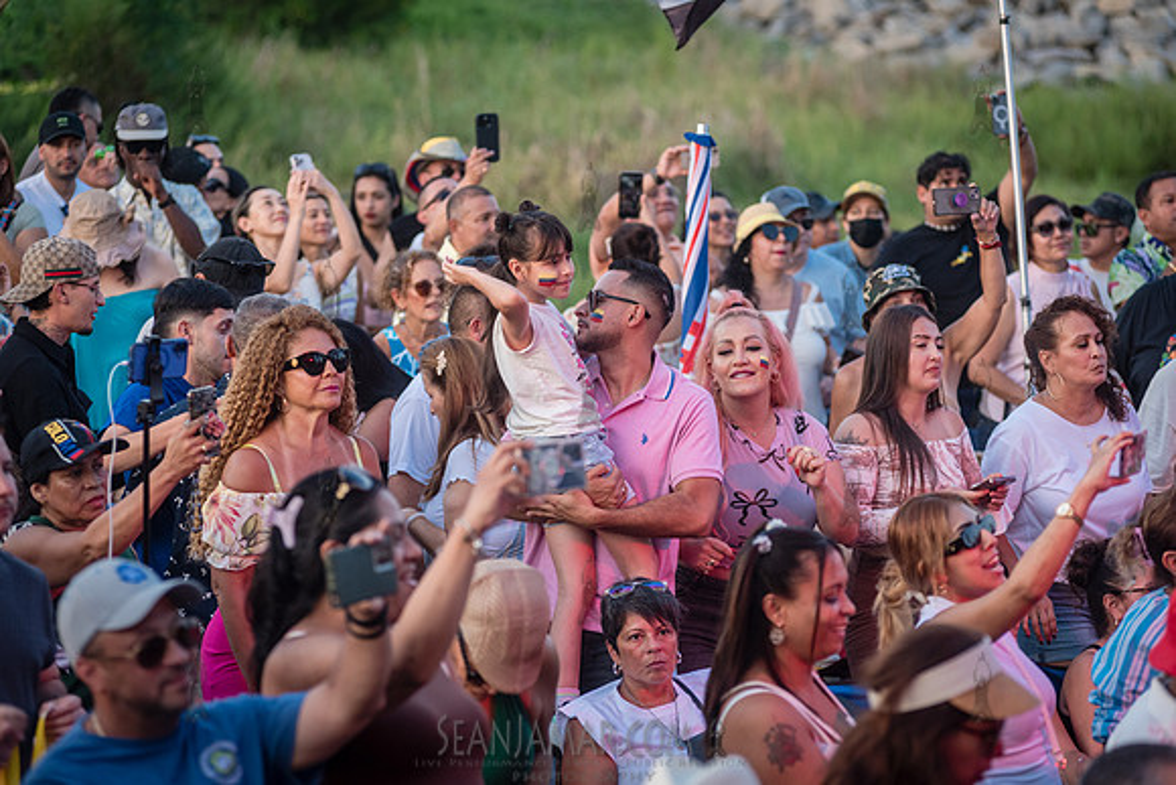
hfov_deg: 14.2
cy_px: 392
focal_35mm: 145
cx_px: 588
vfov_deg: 9.5
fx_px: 4738
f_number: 4
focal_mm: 145
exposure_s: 1/400
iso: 1000
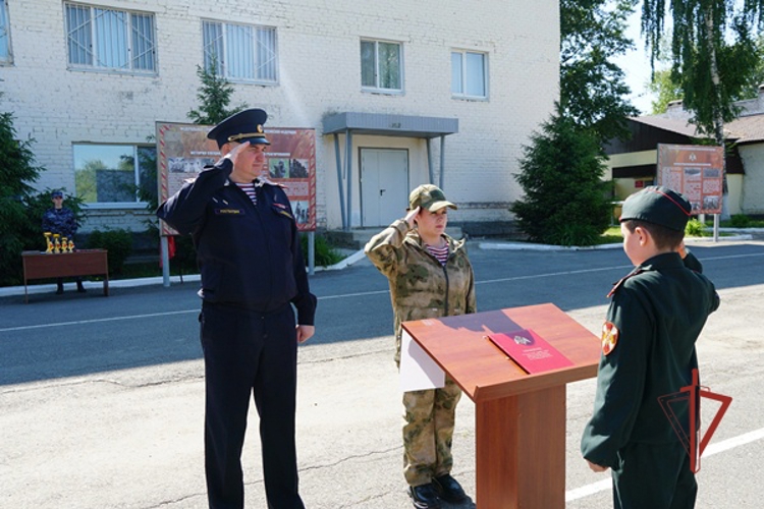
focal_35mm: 30
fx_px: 637
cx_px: 382
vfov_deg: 43.6
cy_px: 254
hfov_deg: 61.9
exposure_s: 1/200
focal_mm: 20
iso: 100
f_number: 5
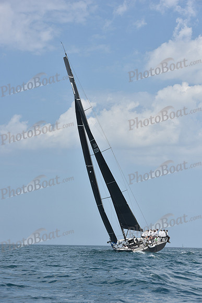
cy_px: 152
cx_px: 101
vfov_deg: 20.0
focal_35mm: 102
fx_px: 858
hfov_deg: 13.4
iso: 250
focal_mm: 102
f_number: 9
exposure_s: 1/1250
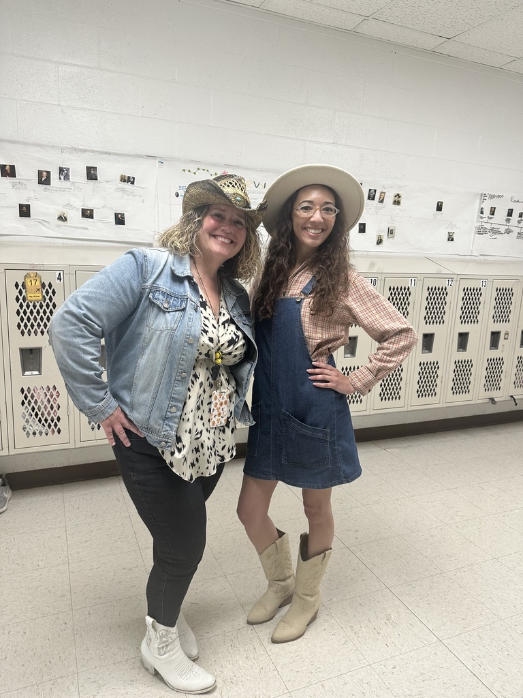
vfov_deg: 71.6
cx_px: 262
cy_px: 349
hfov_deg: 56.8
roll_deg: -2.5
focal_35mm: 24
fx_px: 483
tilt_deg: -10.0
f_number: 1.78
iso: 125
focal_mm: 6.86
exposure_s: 1/60
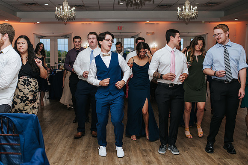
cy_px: 90
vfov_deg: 32.0
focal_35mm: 42
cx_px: 100
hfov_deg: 46.5
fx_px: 287
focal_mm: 35
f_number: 3.2
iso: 800
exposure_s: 1/200
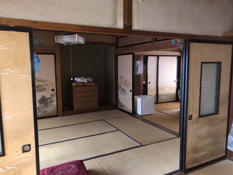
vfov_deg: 49.7
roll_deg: -0.2
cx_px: 116
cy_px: 88
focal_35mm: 28
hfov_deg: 63.4
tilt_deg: -7.3
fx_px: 188
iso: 80
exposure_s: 1/15
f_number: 1.8
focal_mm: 4
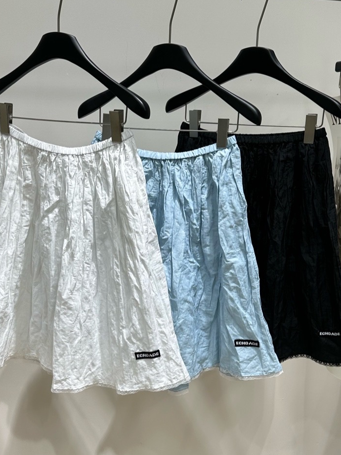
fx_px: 578
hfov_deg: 32.9
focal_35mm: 44
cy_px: 241
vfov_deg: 42.9
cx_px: 158
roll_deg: -1.5
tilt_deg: -11.9
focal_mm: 6.86
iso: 64
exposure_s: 1/145
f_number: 1.78
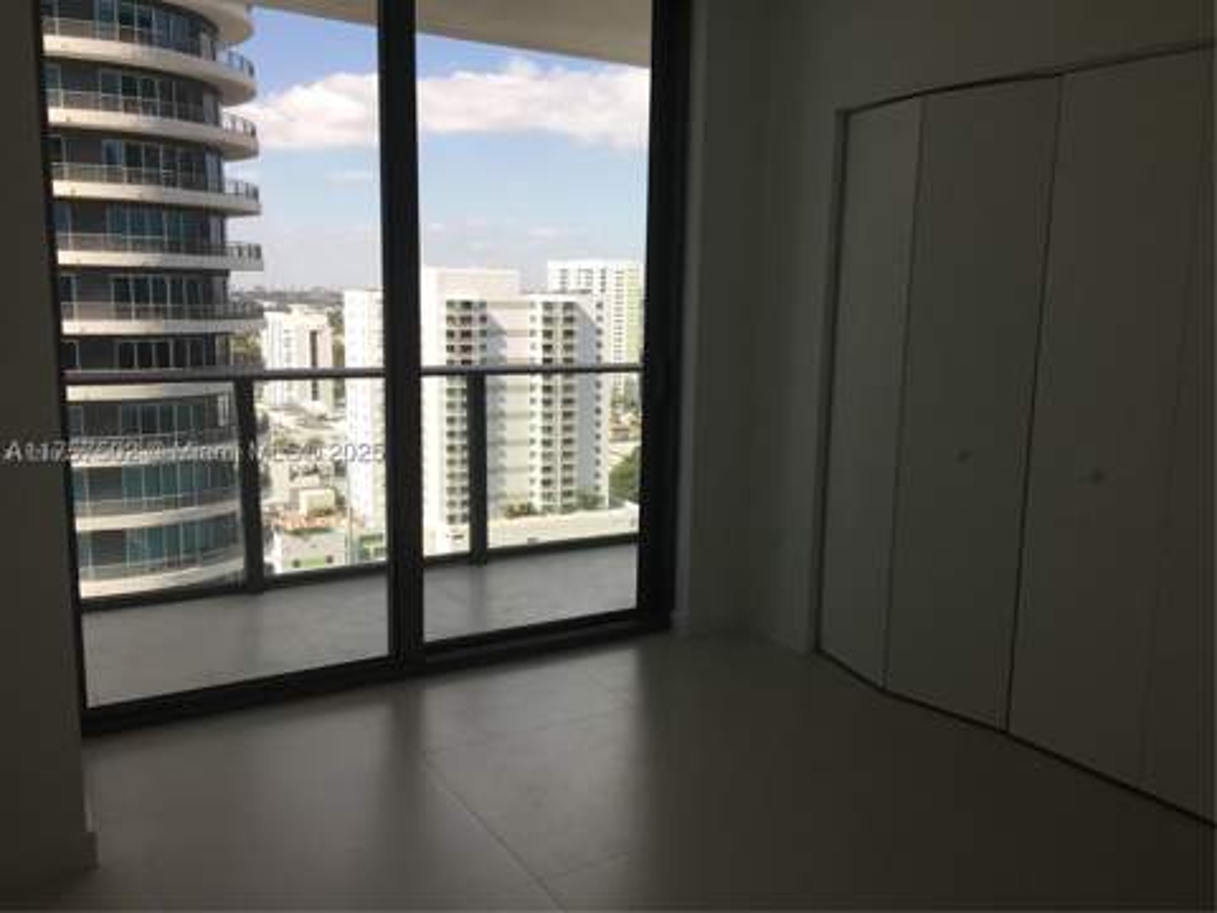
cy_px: 456
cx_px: 608
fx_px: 1020
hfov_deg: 61.7
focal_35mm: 29
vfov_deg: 48.2
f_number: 2.2
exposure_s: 1/1522
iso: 50
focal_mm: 4.15
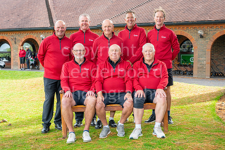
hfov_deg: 37.3
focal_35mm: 53
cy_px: 72
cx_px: 118
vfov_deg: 25.4
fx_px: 333
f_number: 6.3
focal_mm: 48
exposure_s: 1/160
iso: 200
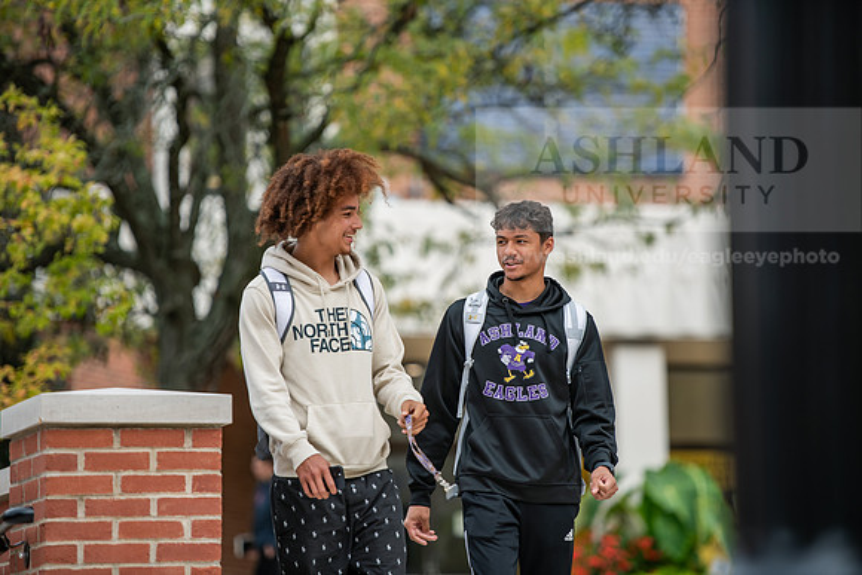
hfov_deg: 11.1
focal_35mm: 185
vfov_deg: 7.4
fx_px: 4431
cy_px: 288
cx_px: 431
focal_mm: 185
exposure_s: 1/800
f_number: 2.8
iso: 100
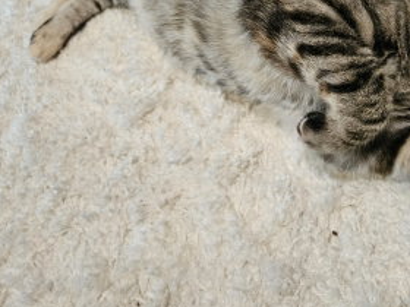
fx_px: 486
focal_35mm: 41
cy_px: 62
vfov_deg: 34.1
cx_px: 331
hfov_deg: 43.5
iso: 800
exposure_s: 1/60
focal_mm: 5.4
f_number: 1.8
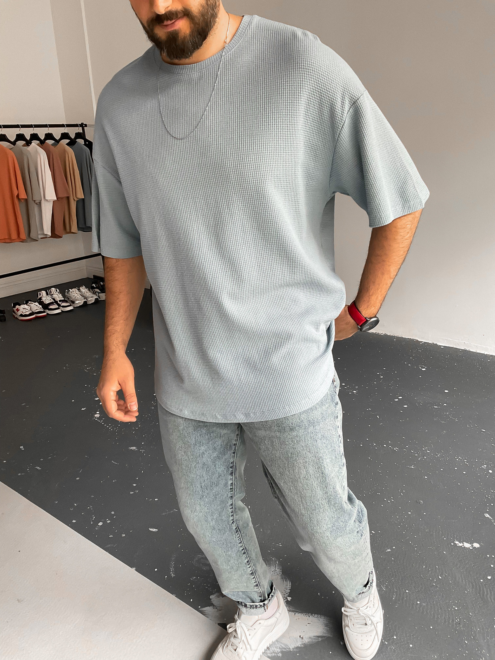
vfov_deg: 61.7
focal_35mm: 29
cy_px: 330
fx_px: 553
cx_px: 248
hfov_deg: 48.2
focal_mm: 3
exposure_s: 1/65
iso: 64
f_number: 1.8
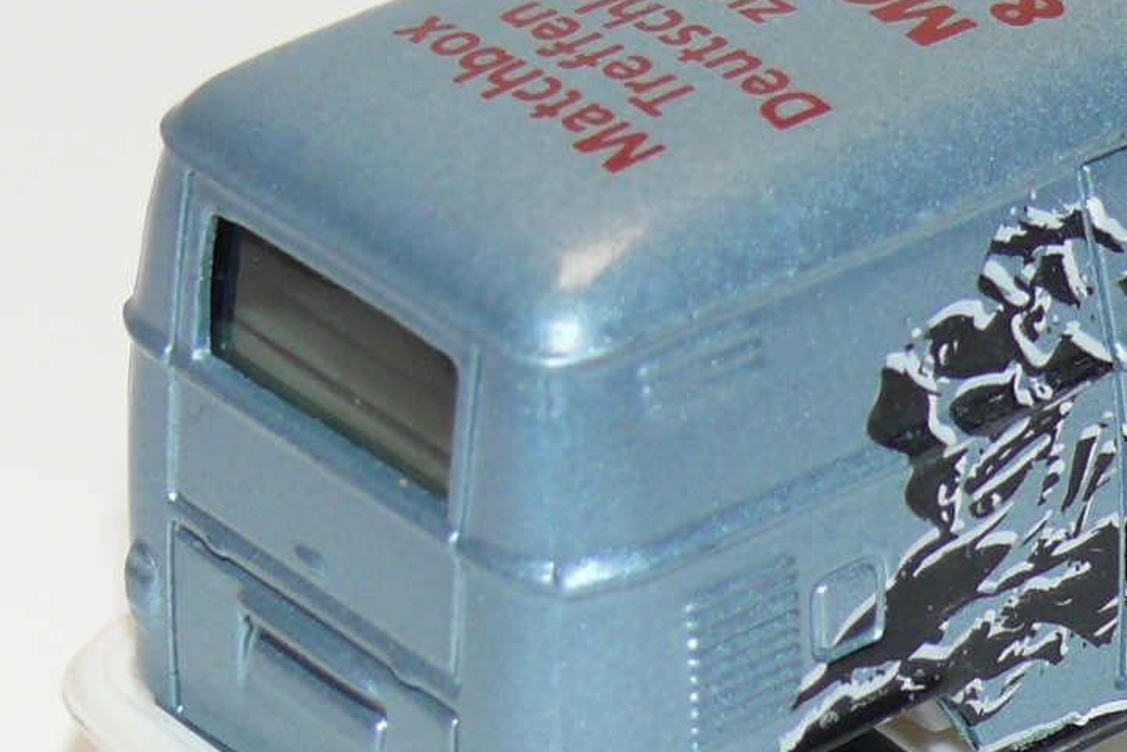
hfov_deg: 8.7
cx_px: 1036
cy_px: 368
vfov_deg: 5.9
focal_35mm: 235
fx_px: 7359
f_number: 4
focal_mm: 13.3
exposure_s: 1/30
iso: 100
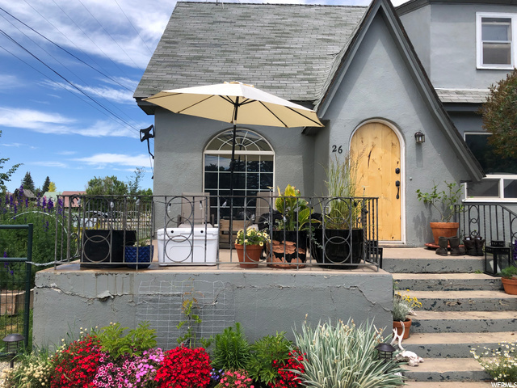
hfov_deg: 63.4
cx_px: 258
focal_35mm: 28
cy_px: 194
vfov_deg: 49.7
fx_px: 418
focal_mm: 3.99
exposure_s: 1/1333
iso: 20
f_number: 1.8
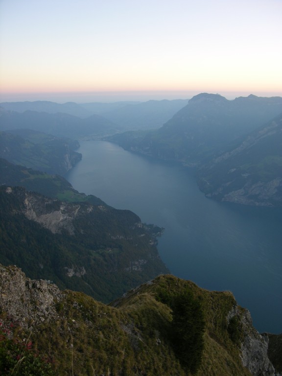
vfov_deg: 52.6
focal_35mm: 35
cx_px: 141
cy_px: 188
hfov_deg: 40.7
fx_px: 380
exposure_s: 1/32.3
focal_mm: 8.9
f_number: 2.8
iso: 50
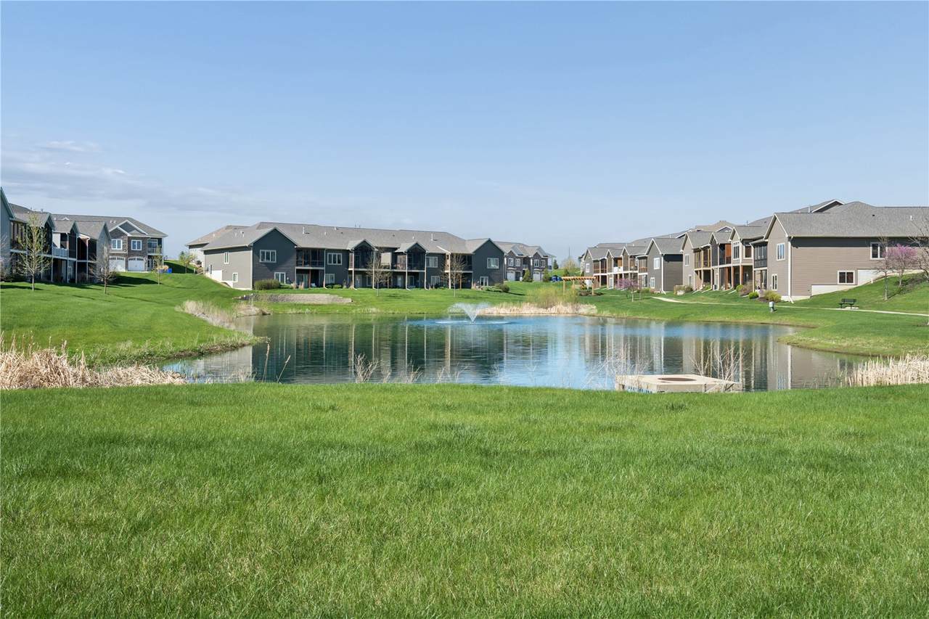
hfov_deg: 54.4
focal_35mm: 35
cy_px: 310
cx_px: 464
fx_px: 903
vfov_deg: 37.8
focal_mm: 35
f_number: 10
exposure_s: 1/640
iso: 400
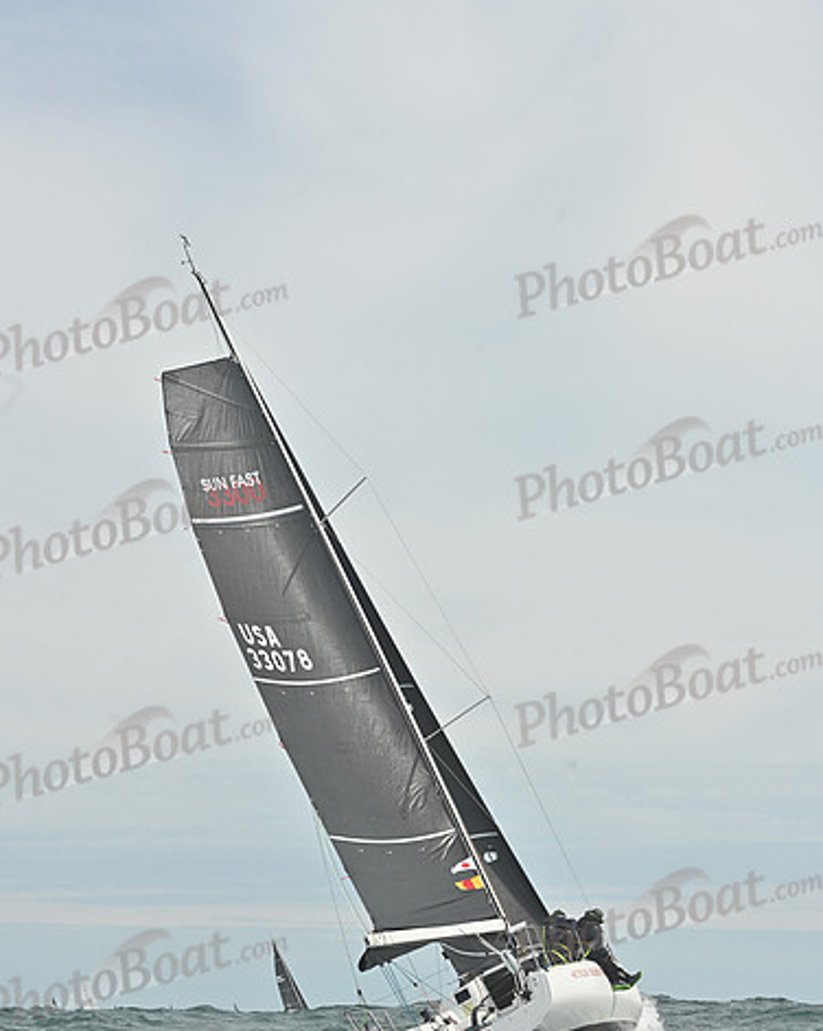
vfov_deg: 23.6
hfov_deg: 18.9
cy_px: 609
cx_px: 402
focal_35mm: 81
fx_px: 2469
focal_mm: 70
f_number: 10
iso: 320
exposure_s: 1/1250
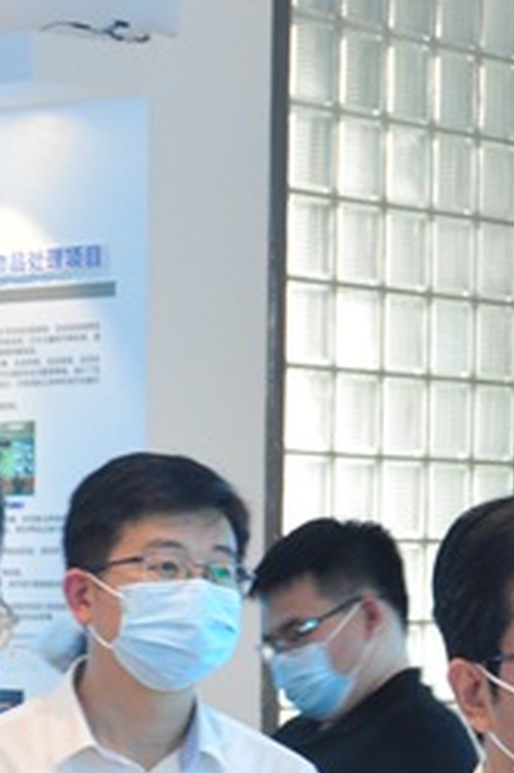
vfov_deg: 12.8
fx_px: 3367
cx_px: 0
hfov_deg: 8.7
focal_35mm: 157
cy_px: 919
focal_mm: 26
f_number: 5.6
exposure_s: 1/20
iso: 400
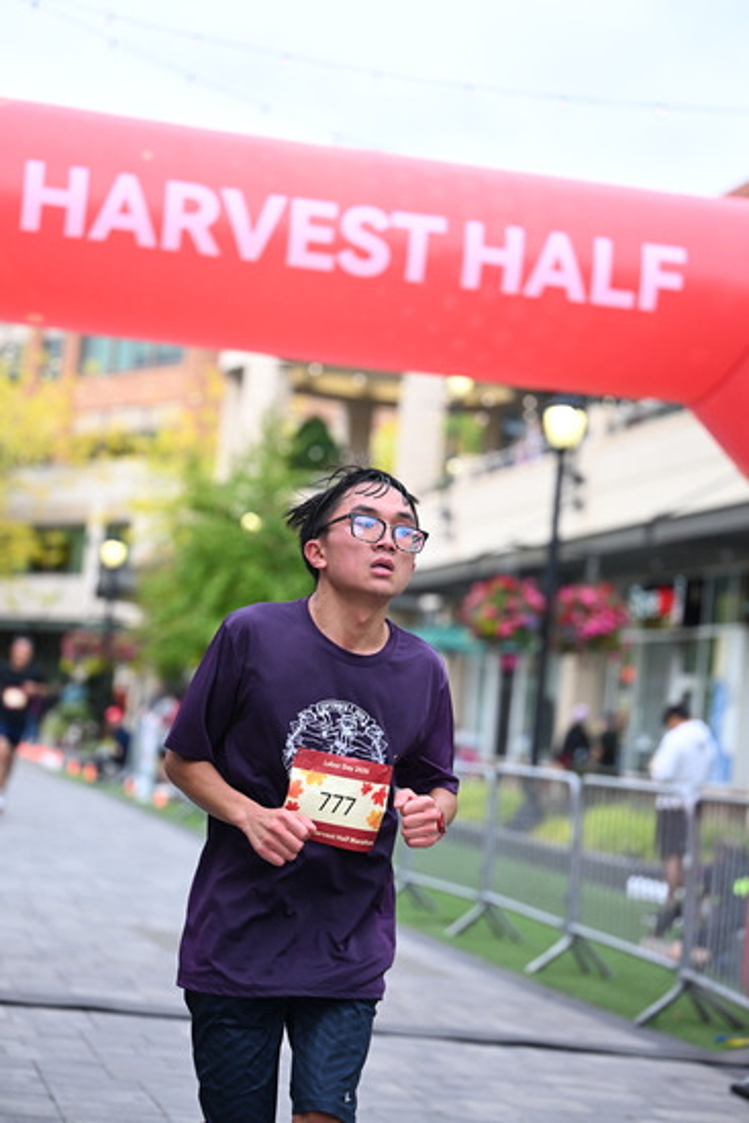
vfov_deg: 25.1
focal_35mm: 81
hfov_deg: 16.9
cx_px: 374
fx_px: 2526
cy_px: 562
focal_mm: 81
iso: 1000
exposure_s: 1/1600
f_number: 2.8
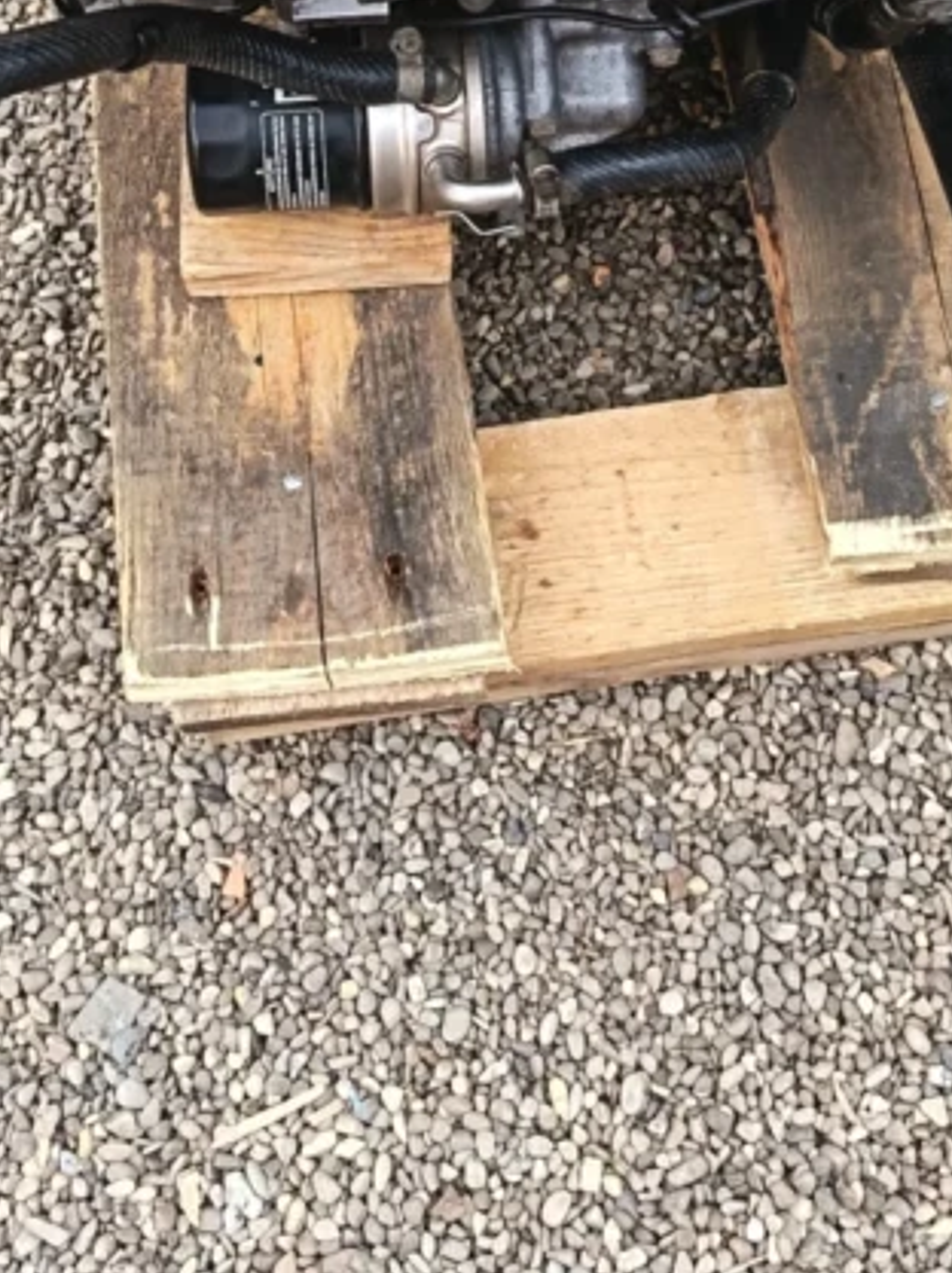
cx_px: 488
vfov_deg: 30.8
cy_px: 55
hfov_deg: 24.8
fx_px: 2167
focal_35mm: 59
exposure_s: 1/100
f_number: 1.75
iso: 200
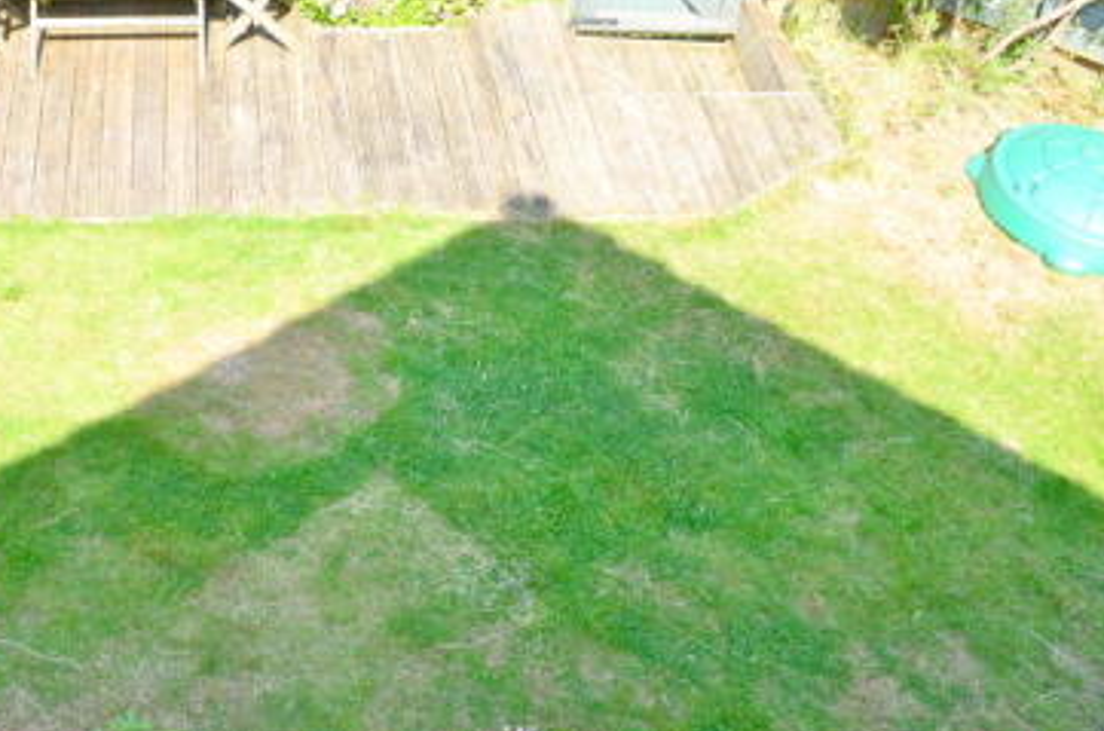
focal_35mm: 49
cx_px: 373
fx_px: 1499
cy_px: 388
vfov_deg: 27.4
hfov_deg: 40.0
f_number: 11
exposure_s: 1/100
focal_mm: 18
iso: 200
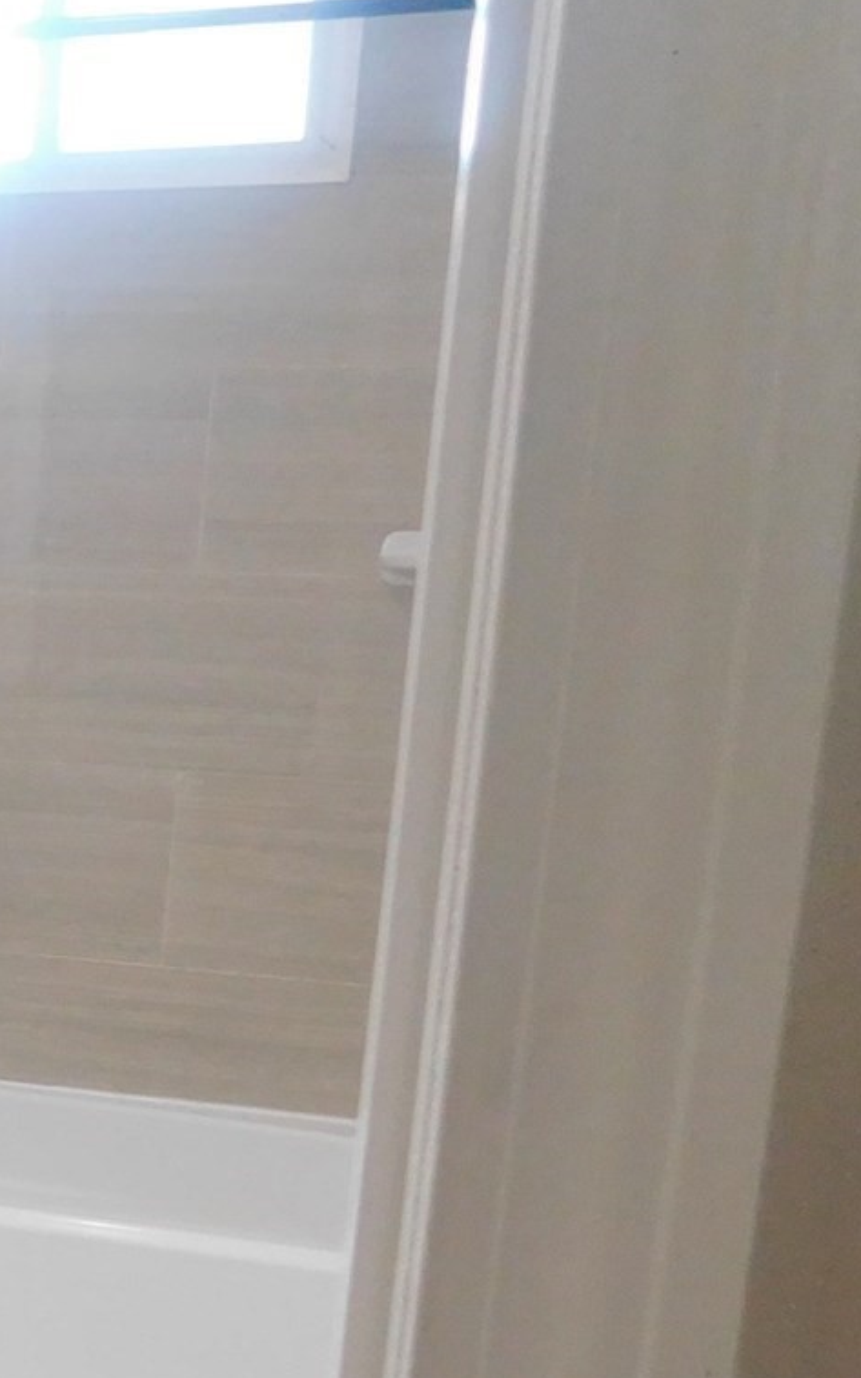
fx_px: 2478
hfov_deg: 15.4
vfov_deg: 30.9
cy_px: 908
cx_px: -908
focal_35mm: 66
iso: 360
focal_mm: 4
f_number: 3
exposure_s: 1/30
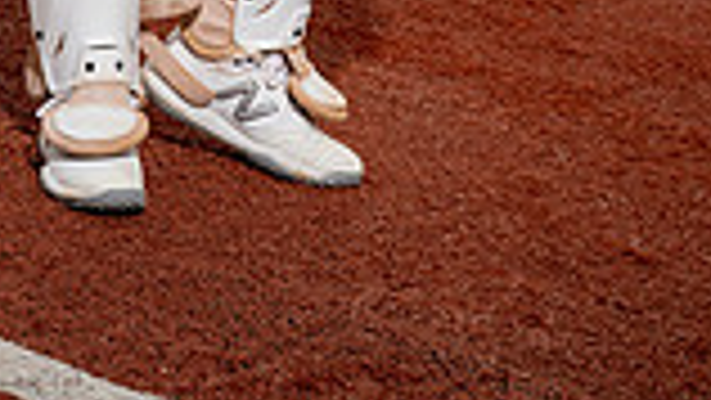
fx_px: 2414
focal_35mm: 128
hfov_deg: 16.7
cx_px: 207
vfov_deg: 8.6
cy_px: -553
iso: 100
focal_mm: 43
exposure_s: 1/250
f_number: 8
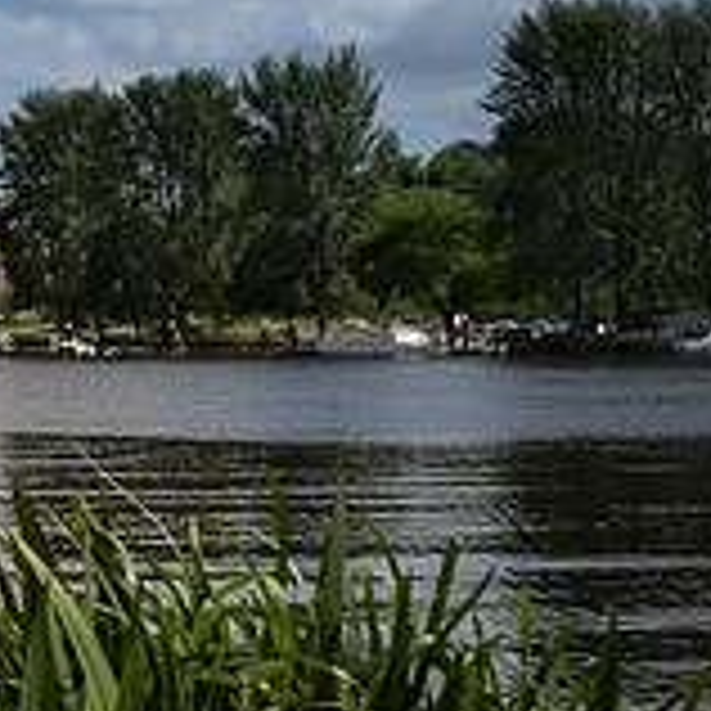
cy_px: 264
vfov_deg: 16.6
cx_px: -640
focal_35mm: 105
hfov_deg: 14.3
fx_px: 2440
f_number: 8
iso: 160
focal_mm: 18.7
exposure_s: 1/250
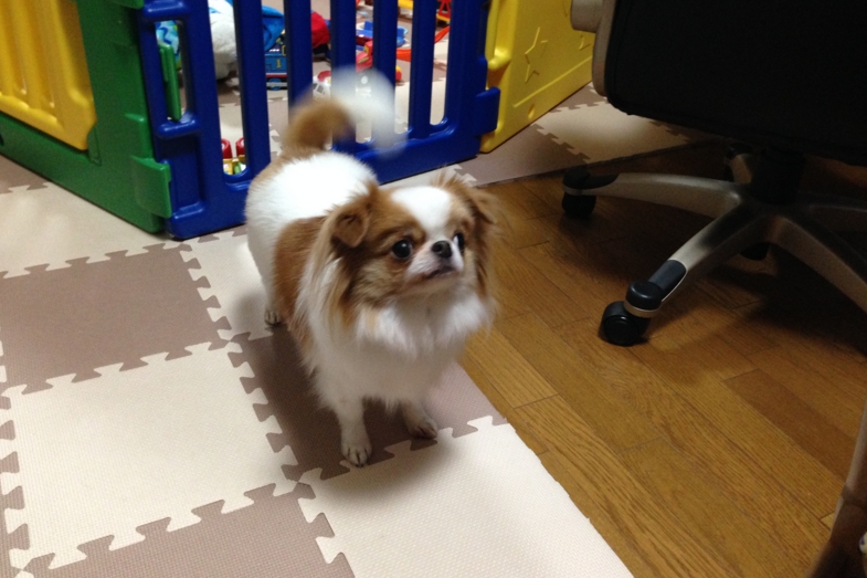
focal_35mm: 35
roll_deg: -4.0
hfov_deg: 54.4
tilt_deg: -32.9
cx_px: 435
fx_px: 843
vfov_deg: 37.8
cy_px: 272
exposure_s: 1/20
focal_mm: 4.12
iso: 250
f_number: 2.4
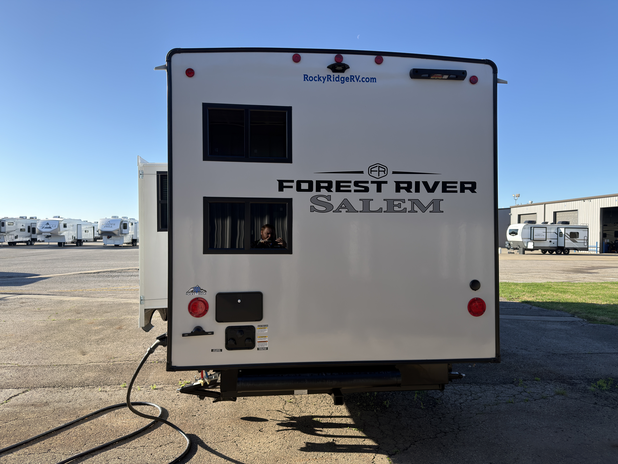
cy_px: 232
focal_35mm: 24
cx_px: 309
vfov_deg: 56.8
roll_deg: -0.8
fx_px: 428
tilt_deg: -0.3
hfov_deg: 71.6
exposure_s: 1/2262
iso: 100
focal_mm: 6.76
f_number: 1.78
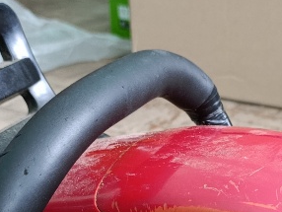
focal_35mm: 77
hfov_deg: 24.8
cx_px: 231
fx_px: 628
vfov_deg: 18.5
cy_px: 231
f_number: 1.65
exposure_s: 1/50
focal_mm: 6.11
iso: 1298
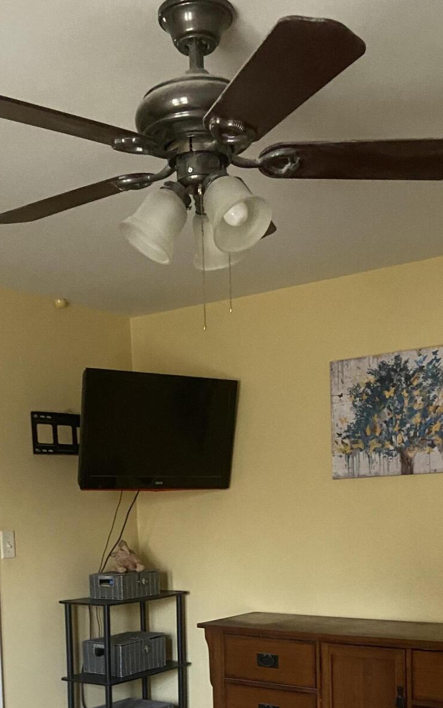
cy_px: 560
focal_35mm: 46
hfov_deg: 28.0
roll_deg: +2.0
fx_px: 888
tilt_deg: -4.7
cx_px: 191
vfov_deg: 41.7
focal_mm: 4.25
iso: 500
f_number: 1.8
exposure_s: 1/30
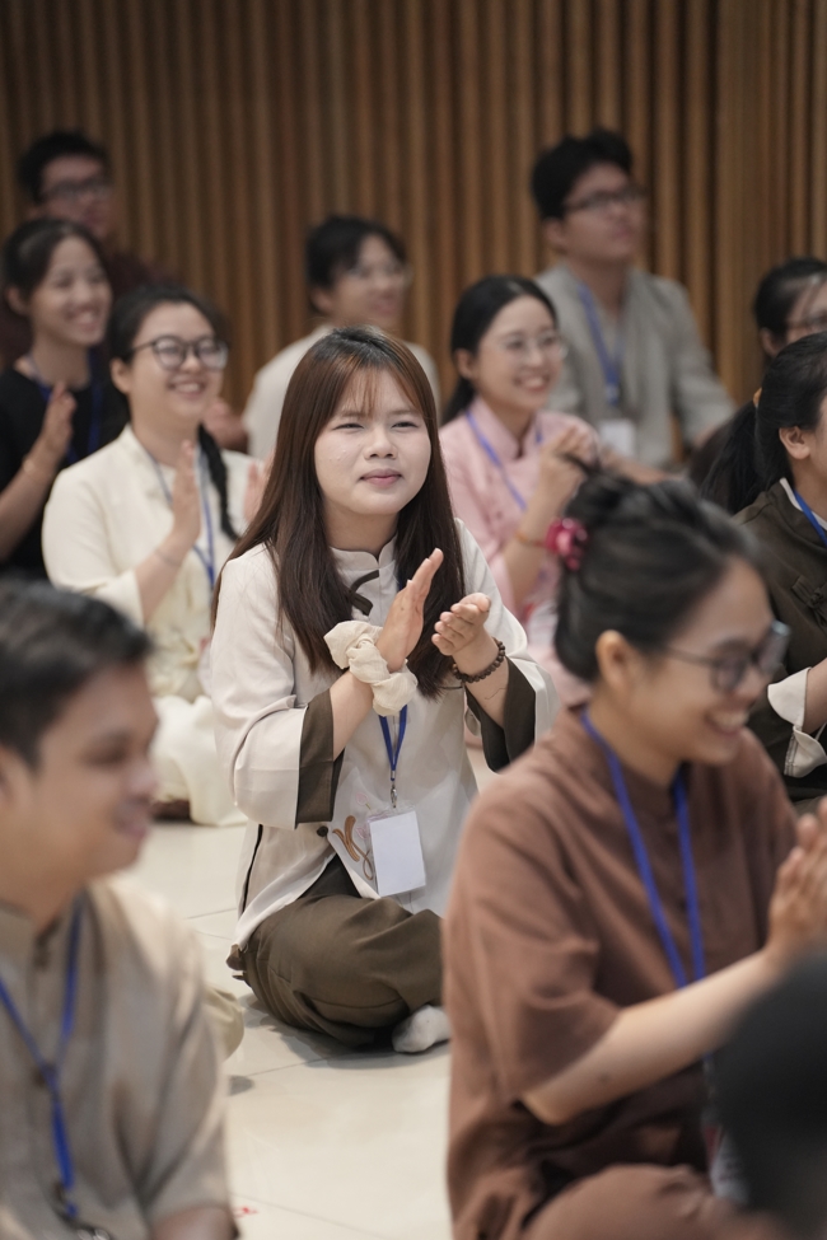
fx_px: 5168
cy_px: 620
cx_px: 414
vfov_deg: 13.7
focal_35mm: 150
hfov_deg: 9.1
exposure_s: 1/320
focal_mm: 150
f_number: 2.8
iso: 4000
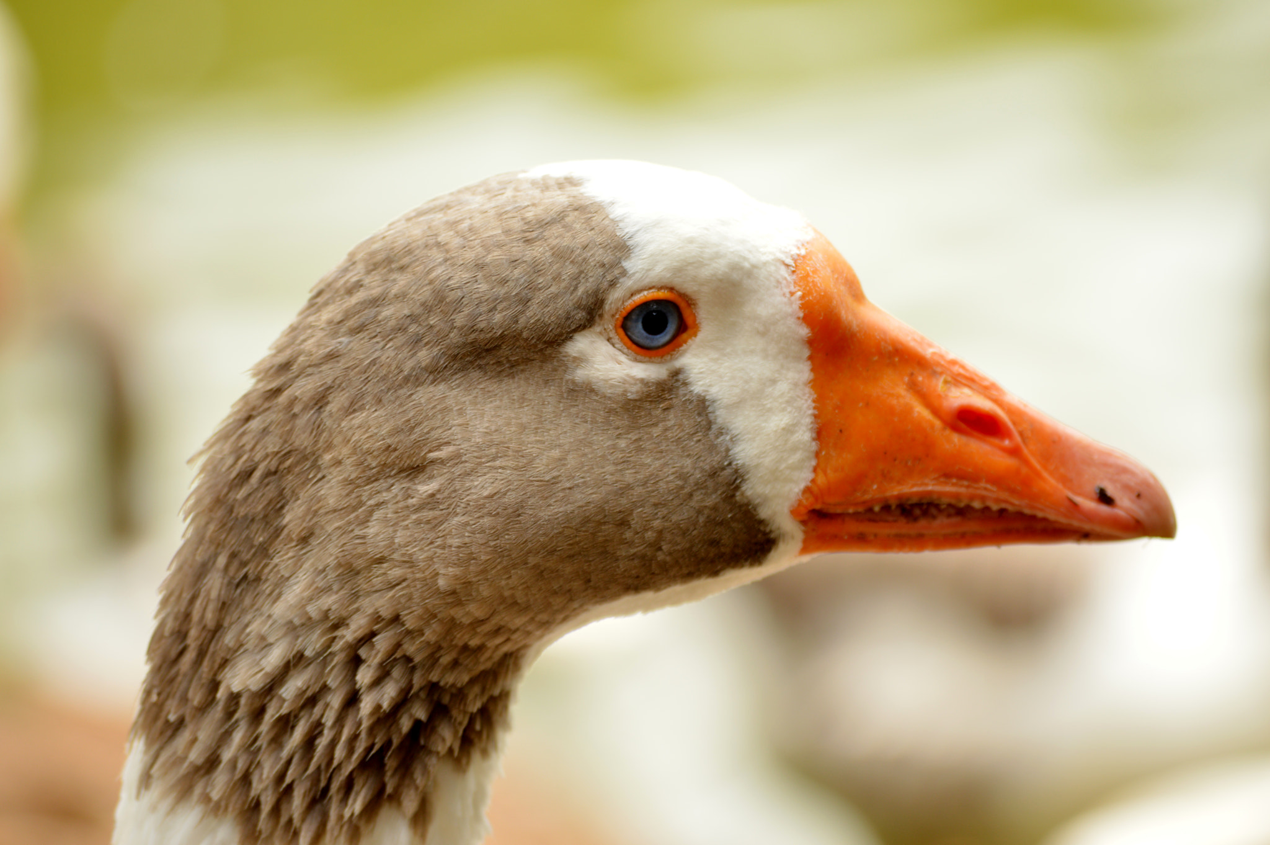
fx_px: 7667
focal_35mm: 218
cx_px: 635
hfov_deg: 9.5
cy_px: 422
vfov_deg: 6.3
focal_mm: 145
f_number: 5
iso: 100
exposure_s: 1/80
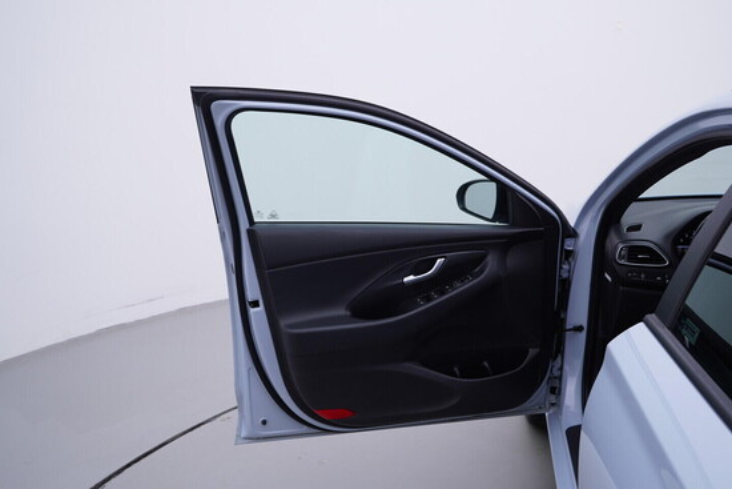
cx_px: 366
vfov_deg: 36.9
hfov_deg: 53.1
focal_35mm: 36
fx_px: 732
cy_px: 244
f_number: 4
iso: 125
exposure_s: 1/80
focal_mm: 24
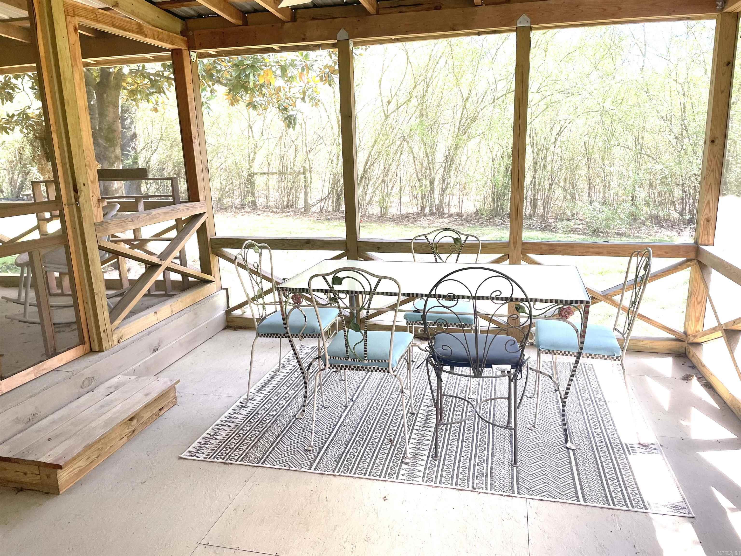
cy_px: 278
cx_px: 370
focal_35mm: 26
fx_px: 557
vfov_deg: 53.1
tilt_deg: -14.7
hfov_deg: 67.3
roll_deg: +2.5
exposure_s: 1/163
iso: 32
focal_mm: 4.2
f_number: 1.6
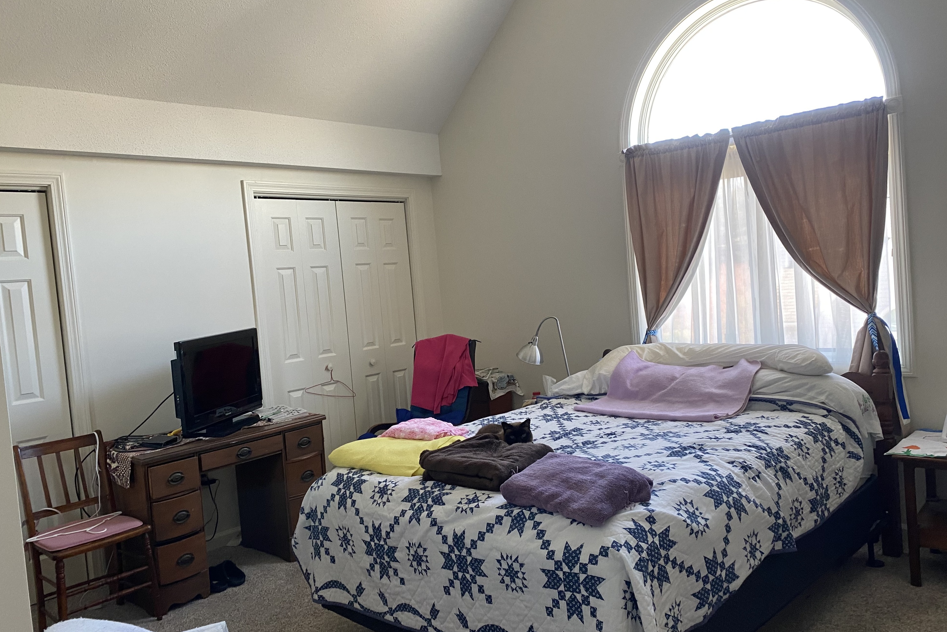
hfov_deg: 65.5
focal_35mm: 28
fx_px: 736
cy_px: 315
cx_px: 488
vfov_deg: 46.4
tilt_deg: -4.8
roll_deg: +5.2
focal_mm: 4.25
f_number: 1.8
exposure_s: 1/83
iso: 125
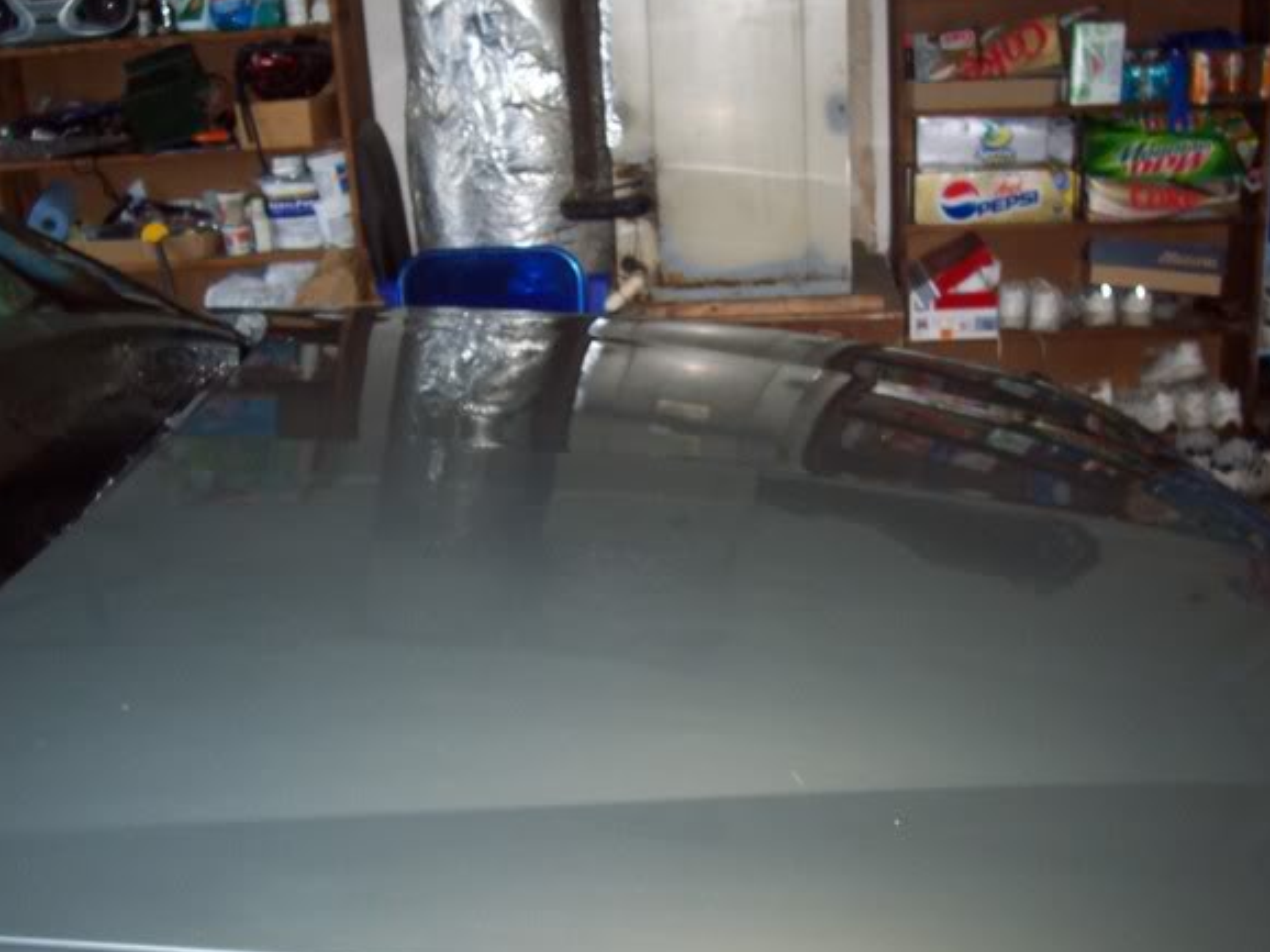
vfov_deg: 35.1
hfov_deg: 45.8
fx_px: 1504
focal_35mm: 41
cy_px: 506
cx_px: 683
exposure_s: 1/60
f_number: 2.8
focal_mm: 5.6
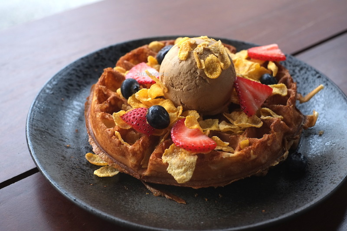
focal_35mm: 53
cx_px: 174
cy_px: 116
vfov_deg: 25.5
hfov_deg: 37.5
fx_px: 511
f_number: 4.5
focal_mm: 35
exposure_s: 1/60
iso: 800
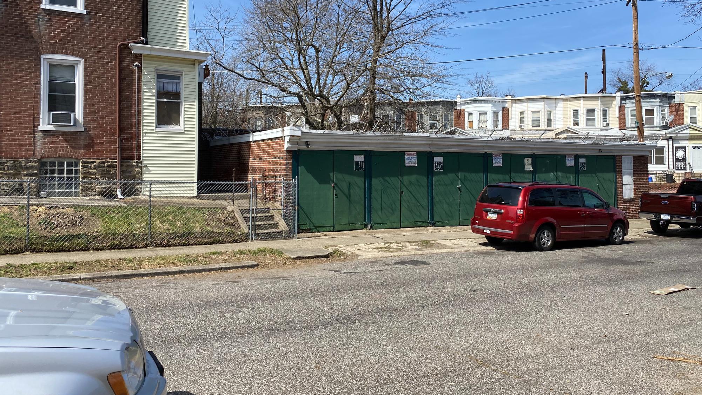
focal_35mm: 29
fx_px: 540
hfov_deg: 66.1
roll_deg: +0.3
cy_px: 162
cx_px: 359
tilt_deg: +0.8
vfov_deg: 40.0
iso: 32
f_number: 1.8
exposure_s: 1/2755
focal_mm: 4.25
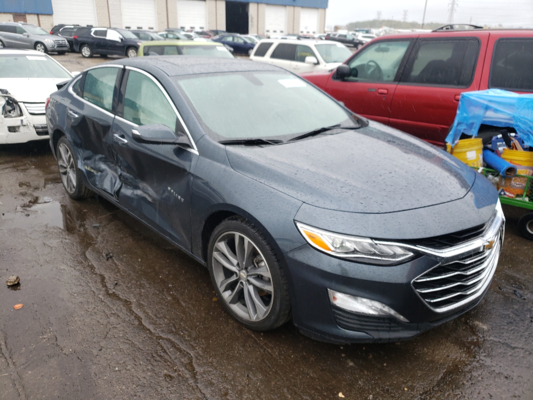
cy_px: 200
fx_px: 400
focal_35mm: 26
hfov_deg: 67.3
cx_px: 266
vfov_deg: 53.1
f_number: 1.5
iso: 50
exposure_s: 1/333
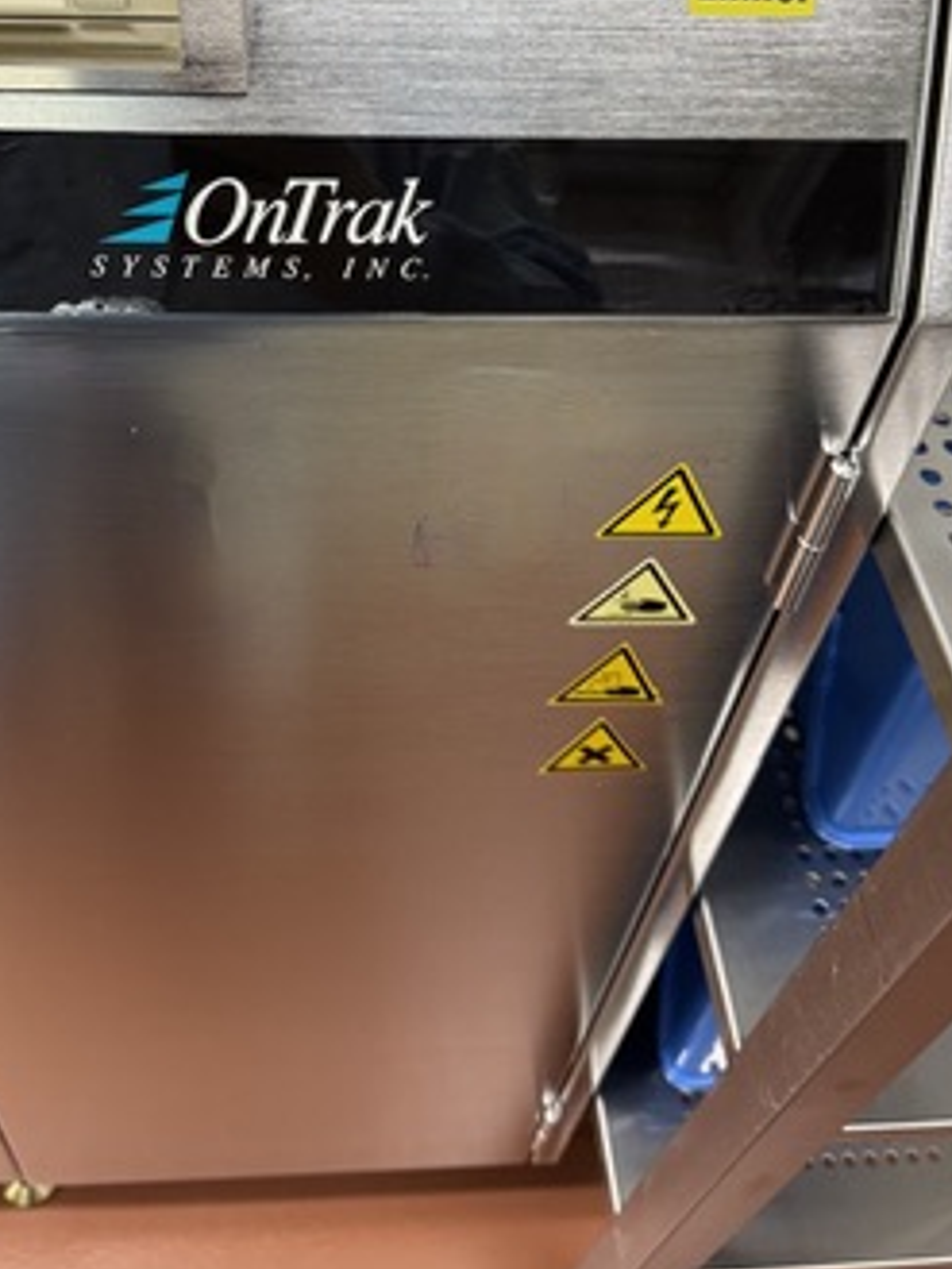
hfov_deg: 40.4
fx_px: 1283
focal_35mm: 35
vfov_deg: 51.3
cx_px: 358
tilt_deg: -46.4
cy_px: 386
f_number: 1.78
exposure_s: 1/100
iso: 200
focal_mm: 6.76
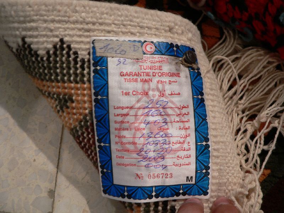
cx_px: 142
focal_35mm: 36
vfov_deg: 39.7
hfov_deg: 51.4
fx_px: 295
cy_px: 106
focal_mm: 6
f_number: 2.8
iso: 80
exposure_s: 1/6
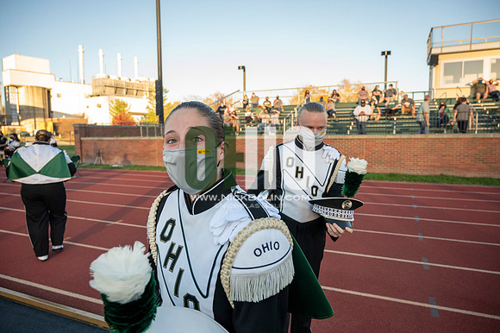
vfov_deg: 53.1
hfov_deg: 73.8
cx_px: 250
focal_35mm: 24
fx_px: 333
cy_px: 166
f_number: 4
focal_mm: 24
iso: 2000
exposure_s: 1/3200
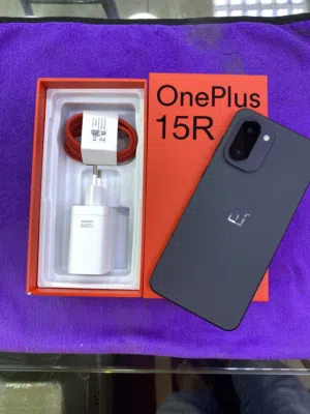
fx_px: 310
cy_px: 207
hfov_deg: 53.1
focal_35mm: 26
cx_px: 155
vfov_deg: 67.3
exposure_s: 1/100
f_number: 1.8
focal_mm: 4.25
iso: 32
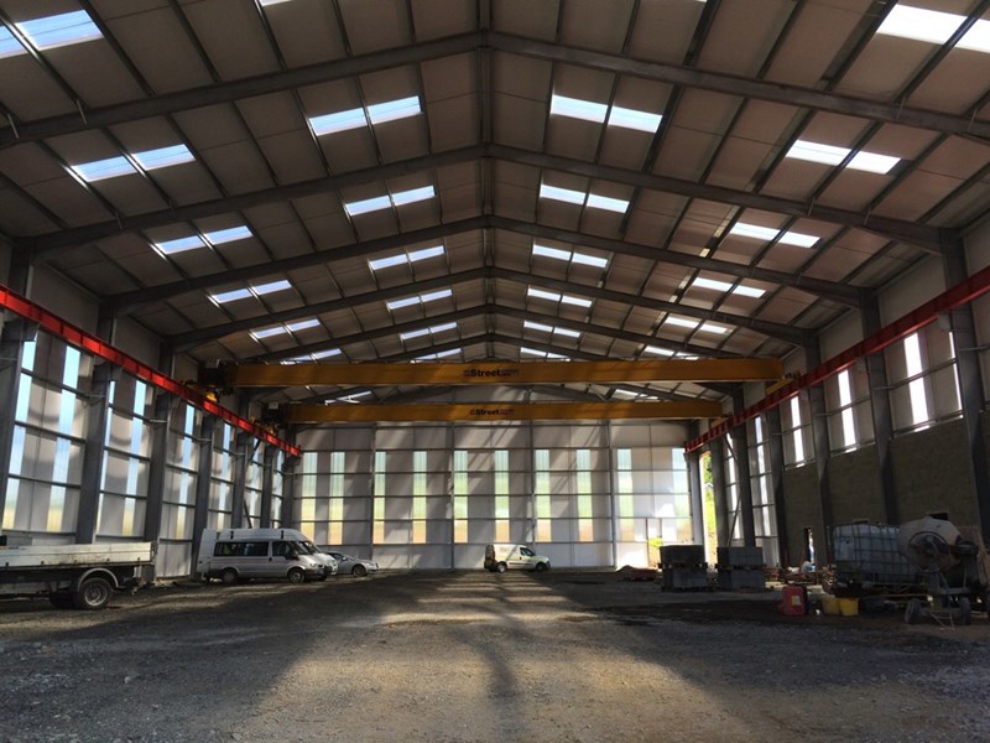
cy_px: 372
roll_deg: +0.6
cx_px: 495
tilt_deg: +11.3
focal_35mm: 29
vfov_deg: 48.2
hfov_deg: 61.7
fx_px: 829
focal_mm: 4.15
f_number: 2.2
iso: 32
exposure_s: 1/326
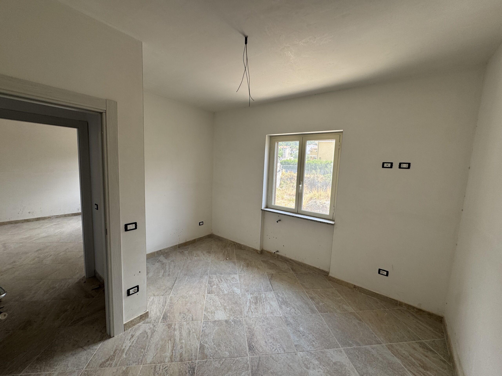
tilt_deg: -5.8
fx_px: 203
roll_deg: -1.3
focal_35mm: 14
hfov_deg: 102.1
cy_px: 188
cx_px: 251
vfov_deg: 85.7
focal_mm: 2.22
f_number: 2.2
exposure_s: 1/138
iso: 40
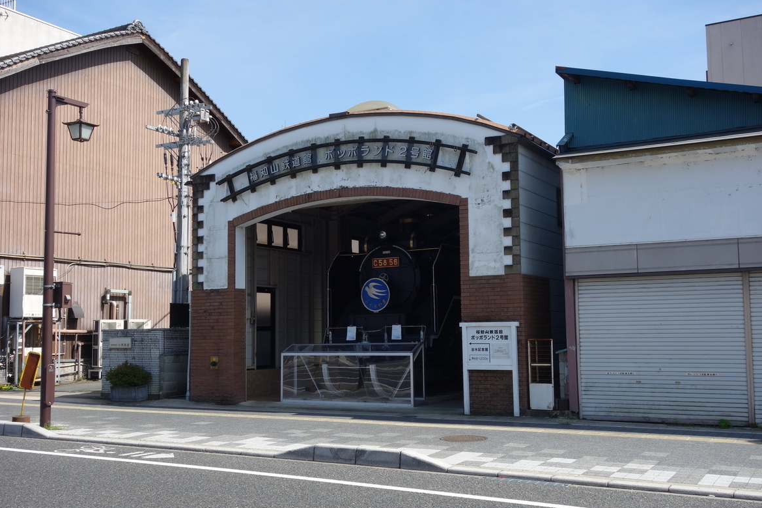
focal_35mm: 40
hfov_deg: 48.5
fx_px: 847
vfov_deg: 33.4
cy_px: 255
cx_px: 387
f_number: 5.6
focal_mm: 14.4
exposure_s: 1/320
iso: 125
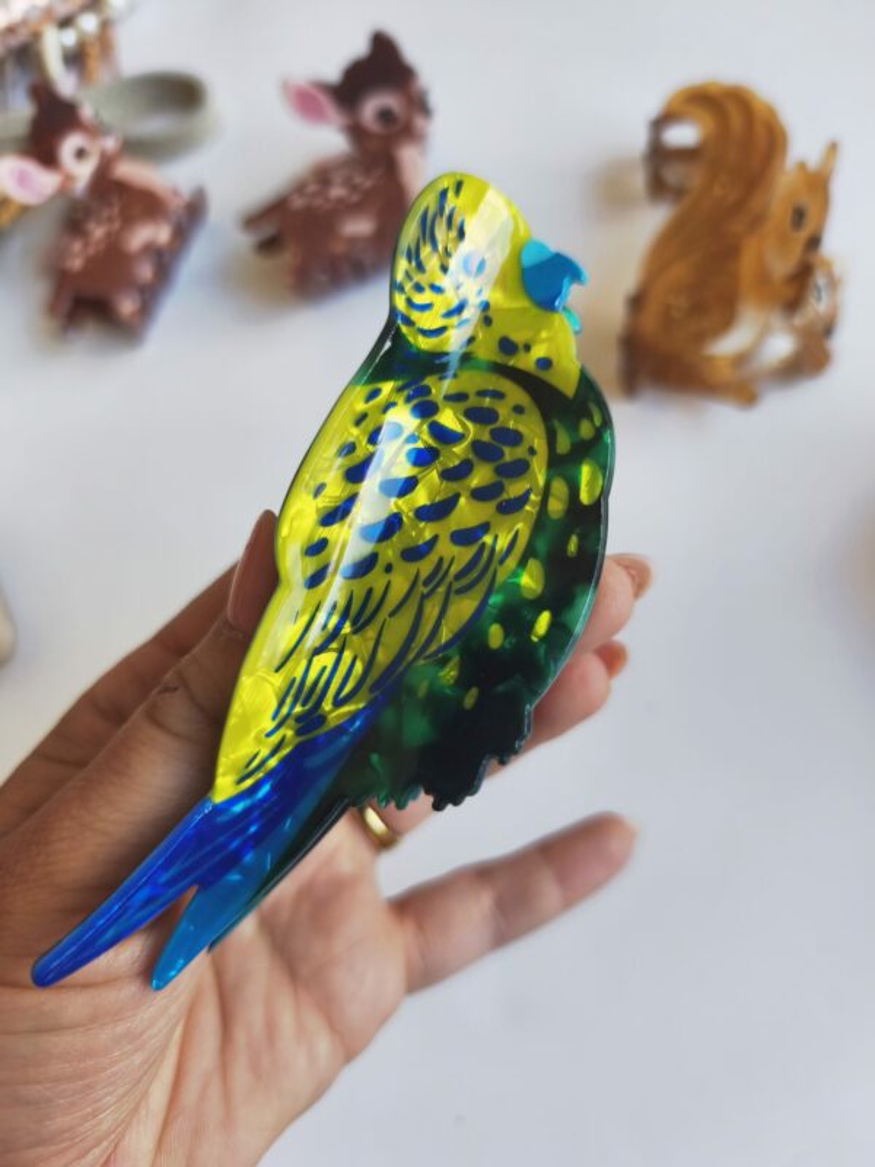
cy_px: 584
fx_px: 775
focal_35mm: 23
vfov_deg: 73.9
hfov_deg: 58.9
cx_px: 438
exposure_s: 1/99.9
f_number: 1.65
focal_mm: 6.18
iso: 160
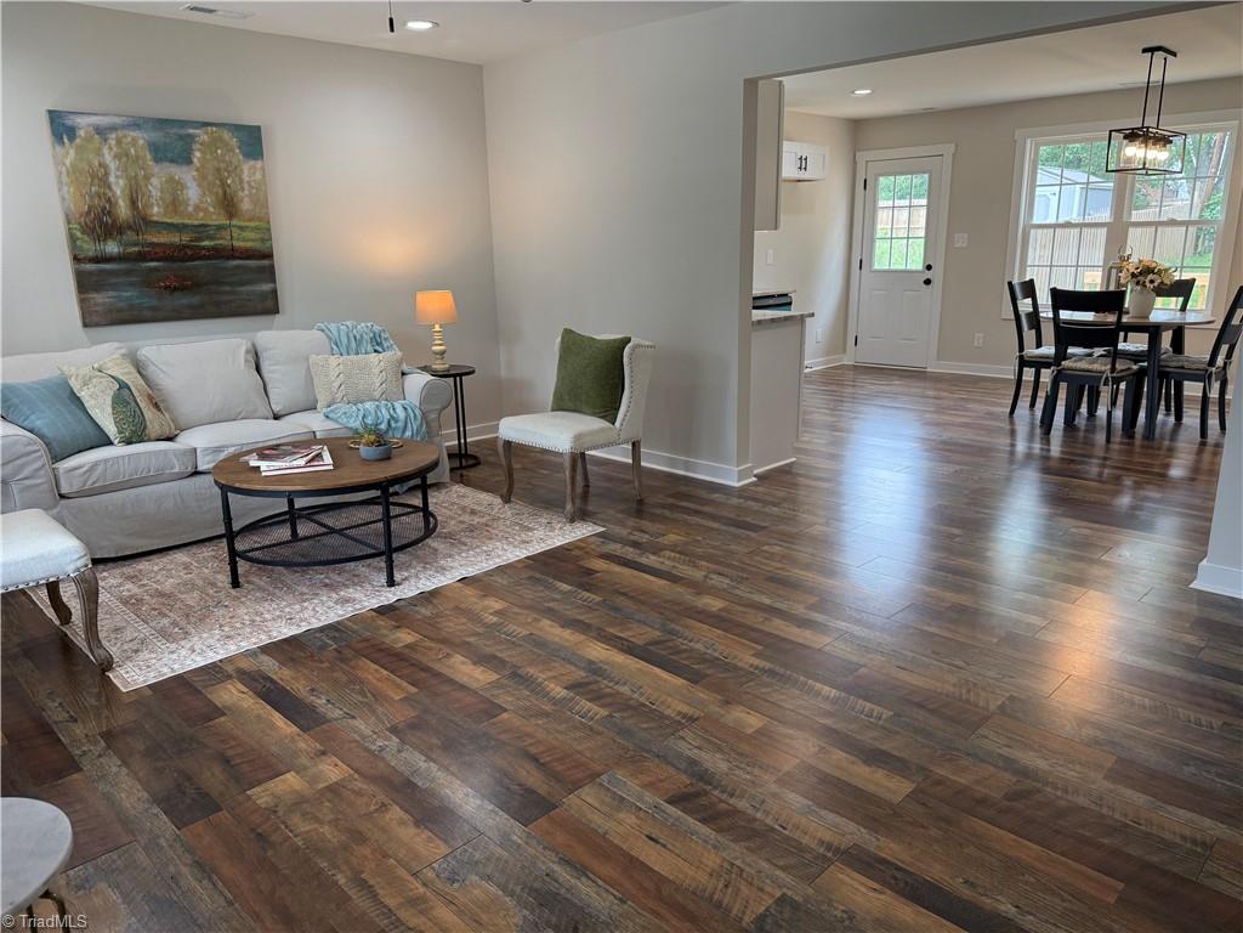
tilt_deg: -14.4
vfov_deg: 56.8
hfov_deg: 71.6
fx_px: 862
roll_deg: +0.9
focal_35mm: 24
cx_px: 622
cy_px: 466
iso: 200
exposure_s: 1/191
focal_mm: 6.76
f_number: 1.78
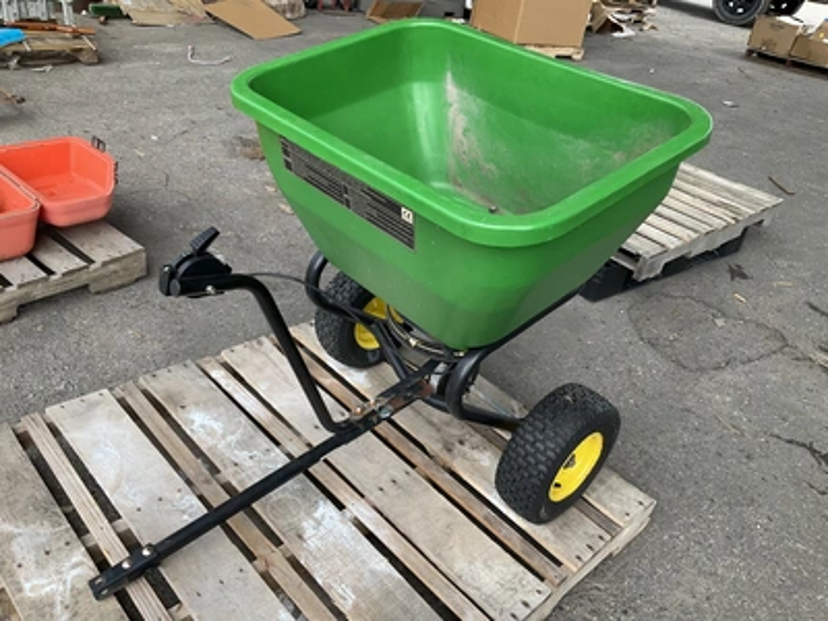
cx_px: 414
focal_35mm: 29
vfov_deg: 48.2
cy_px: 310
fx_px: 694
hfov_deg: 61.7
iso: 25
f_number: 1.8
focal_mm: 3
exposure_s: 1/340
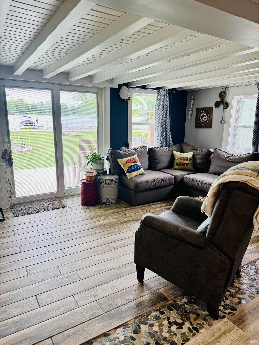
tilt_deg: -13.3
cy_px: 172
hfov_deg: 56.8
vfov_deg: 71.6
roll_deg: +0.2
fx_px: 239
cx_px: 130
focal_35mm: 24
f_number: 1.78
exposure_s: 1/121
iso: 64
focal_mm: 6.76
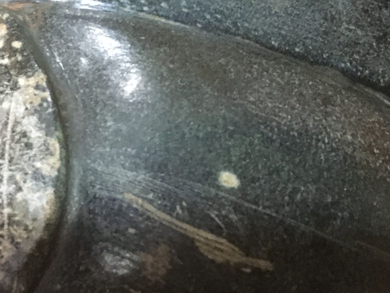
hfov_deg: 25.7
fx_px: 845
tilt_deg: -57.1
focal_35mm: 75
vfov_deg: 19.1
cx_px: 109
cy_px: 0
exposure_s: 1/17
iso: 320
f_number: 2.2
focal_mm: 4.15
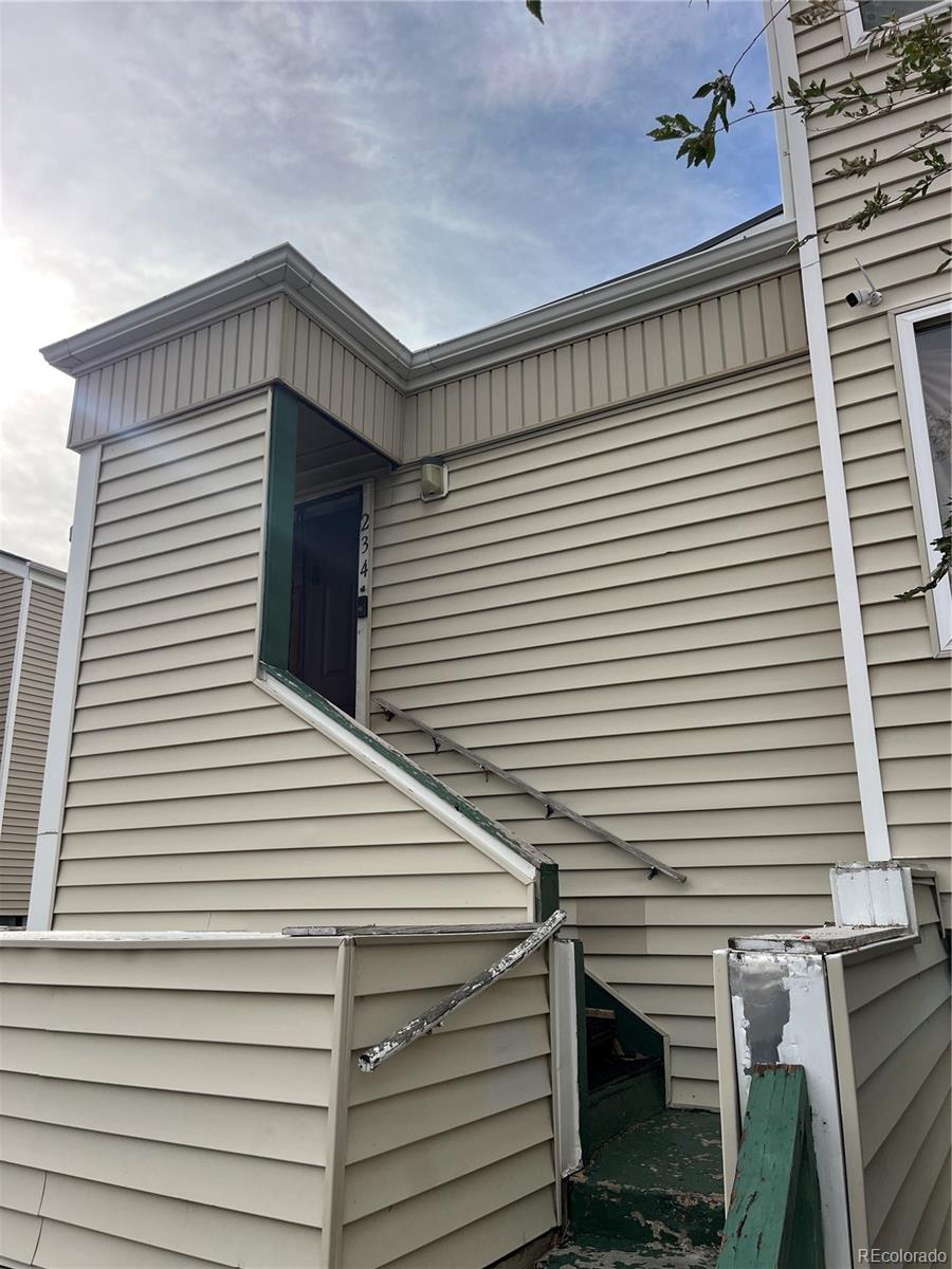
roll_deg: +1.8
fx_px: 953
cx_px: 476
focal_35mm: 26
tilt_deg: +15.9
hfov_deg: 53.1
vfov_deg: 67.3
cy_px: 634
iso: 50
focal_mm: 5.1
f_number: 1.6
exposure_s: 1/3049
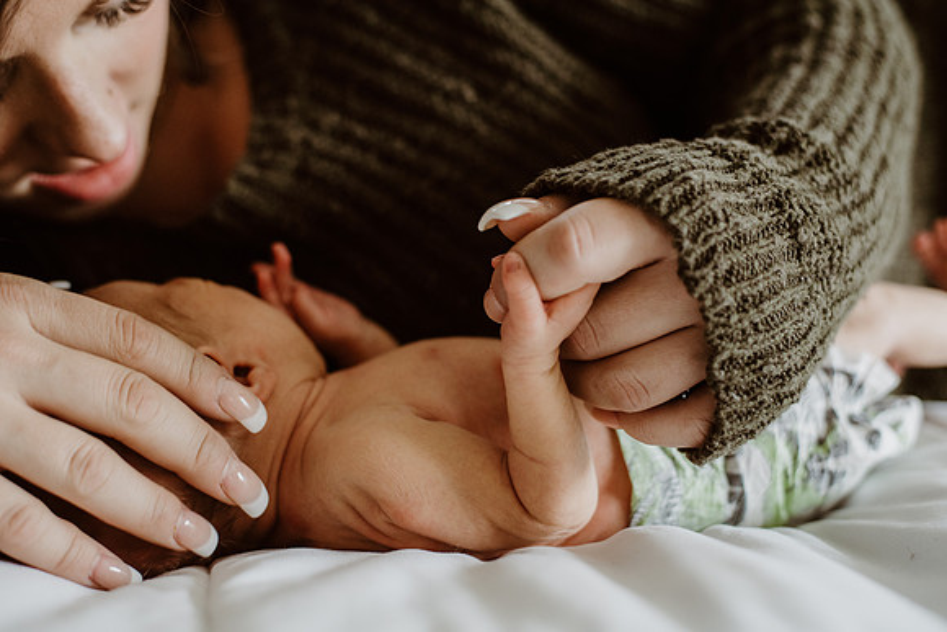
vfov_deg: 27.0
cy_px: 316
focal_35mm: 50
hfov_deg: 39.6
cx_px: 474
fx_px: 1316
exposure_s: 1/200
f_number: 2.8
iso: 640
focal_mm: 50
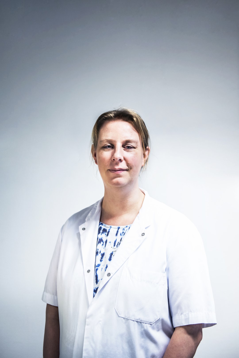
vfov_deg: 41.1
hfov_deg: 28.1
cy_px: 179
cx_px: 120
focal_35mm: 48
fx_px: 478
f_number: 2.8
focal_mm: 48
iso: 400
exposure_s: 1/100
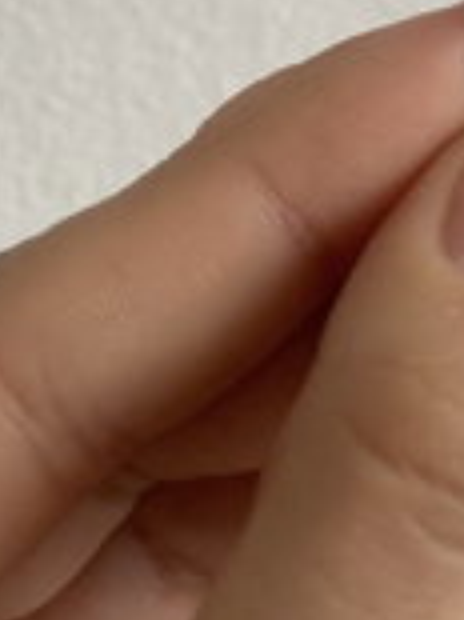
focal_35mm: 86
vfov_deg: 20.3
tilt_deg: -3.2
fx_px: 1539
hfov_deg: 15.7
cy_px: -246
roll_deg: +2.8
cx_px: 708
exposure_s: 1/121
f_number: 1.8
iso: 125
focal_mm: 4.25
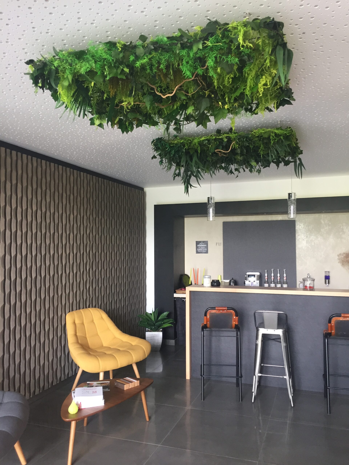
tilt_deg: +2.4
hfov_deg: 48.2
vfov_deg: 61.7
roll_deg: -0.5
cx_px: 174
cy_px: 232
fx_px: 390
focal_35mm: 29
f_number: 2.2
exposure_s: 1/33
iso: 100
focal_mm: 4.15
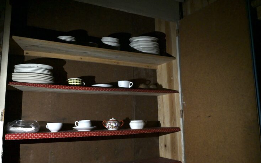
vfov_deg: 37.3
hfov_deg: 56.7
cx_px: 131
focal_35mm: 34
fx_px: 242
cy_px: 78
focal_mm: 33
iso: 6400
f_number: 7.1
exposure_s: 1/40
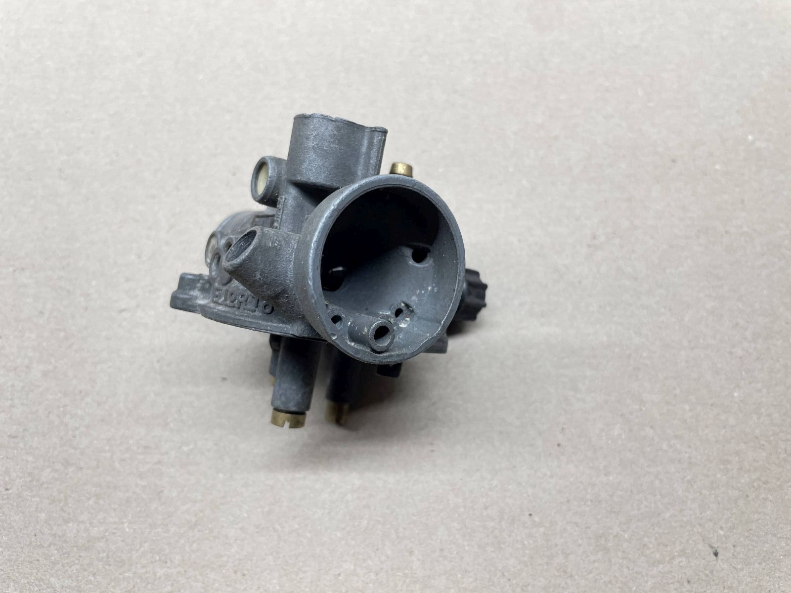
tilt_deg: -68.7
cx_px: 396
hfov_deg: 67.3
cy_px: 296
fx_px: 594
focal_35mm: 26
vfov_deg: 53.1
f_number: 1.6
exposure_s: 1/100
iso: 100
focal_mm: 4.2
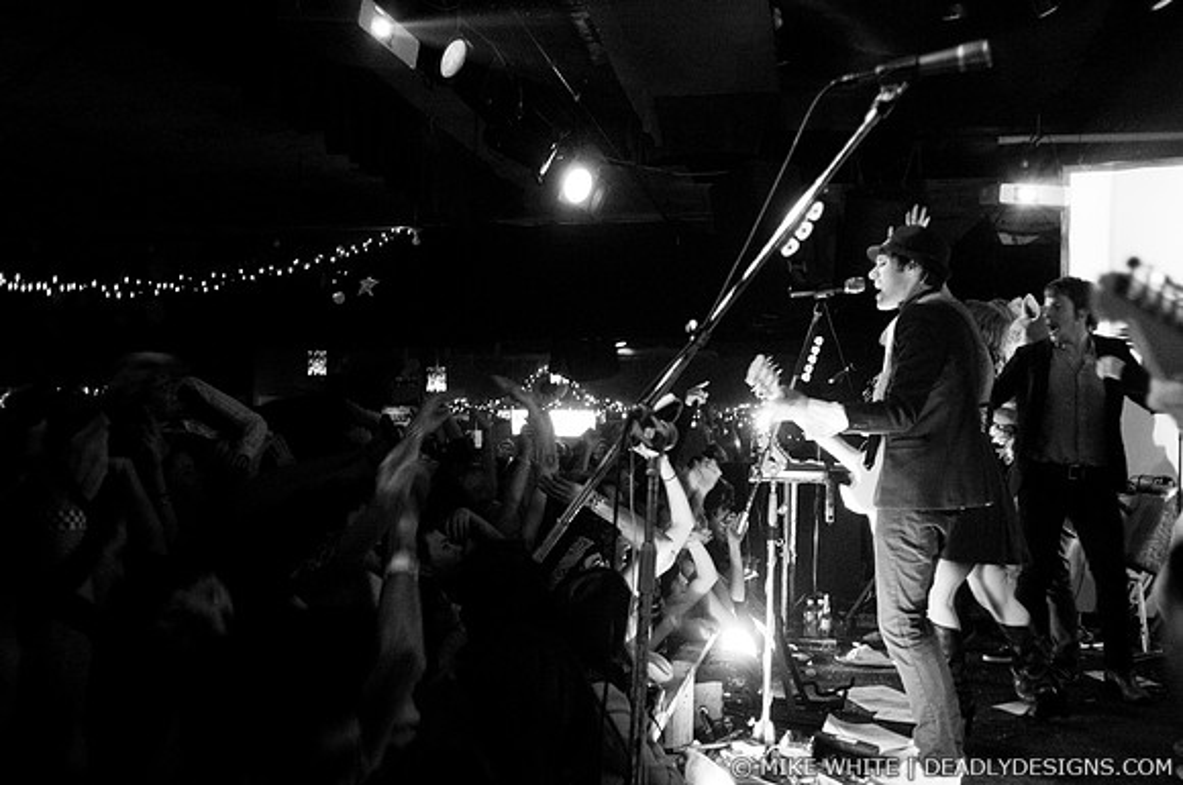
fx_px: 984
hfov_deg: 62.0
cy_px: 392
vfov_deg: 43.5
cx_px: 592
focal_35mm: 30
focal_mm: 20
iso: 1250
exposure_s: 1/50
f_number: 2.8
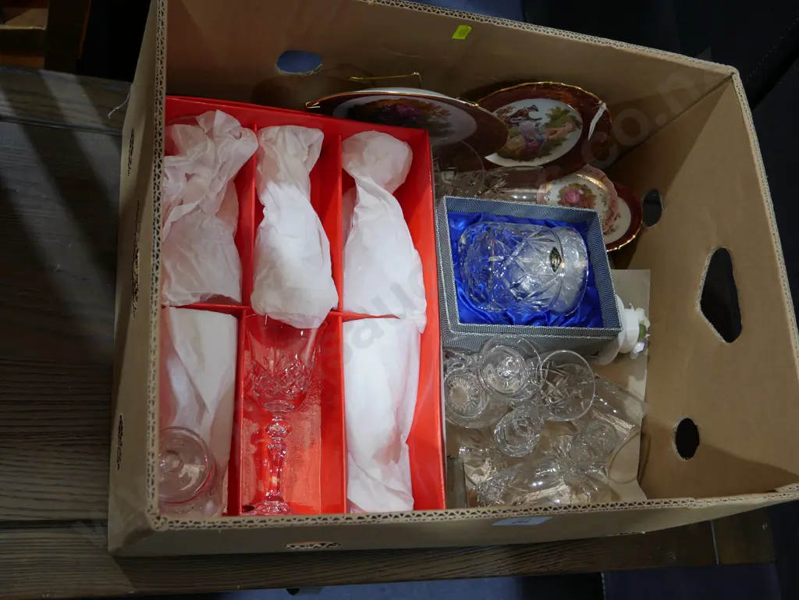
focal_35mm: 40
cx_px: 400
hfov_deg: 46.8
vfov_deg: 36.0
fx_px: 924
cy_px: 300
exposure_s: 1/60
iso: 320
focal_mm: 20
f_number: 4.4
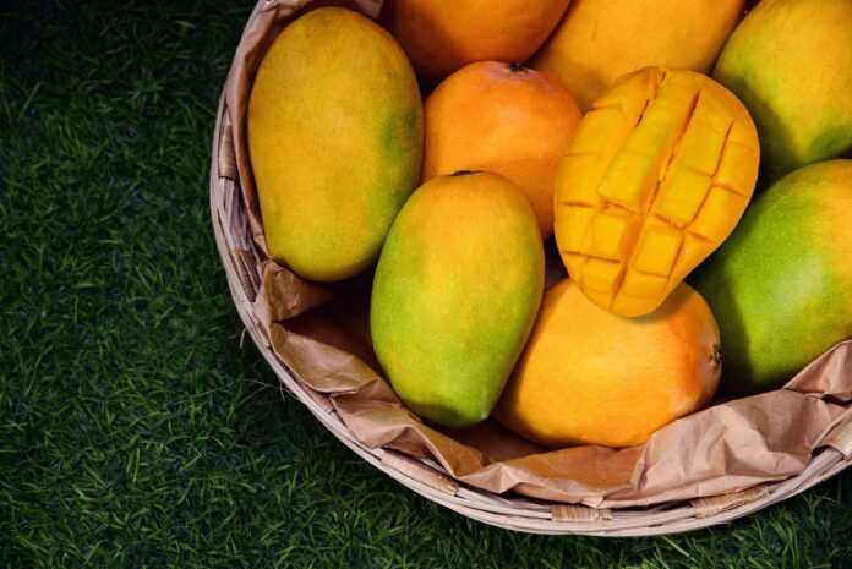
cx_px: 426
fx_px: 2250
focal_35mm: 95
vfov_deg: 14.4
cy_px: 284
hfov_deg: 21.4
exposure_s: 1/400
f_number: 8
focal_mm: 95
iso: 280
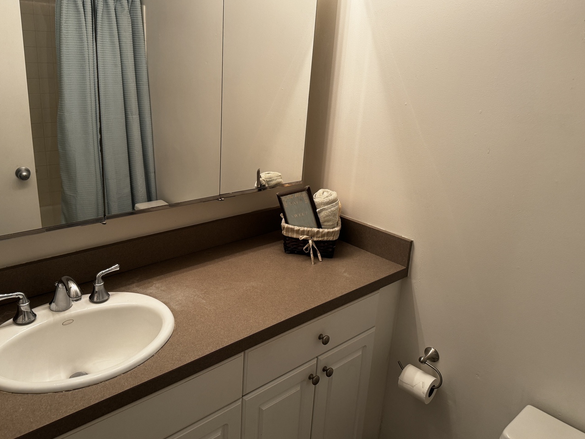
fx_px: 456
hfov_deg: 65.1
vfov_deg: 51.3
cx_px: 260
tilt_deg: -16.8
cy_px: 198
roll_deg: -2.3
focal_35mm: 27
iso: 200
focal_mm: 6.76
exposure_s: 1/120
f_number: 1.78
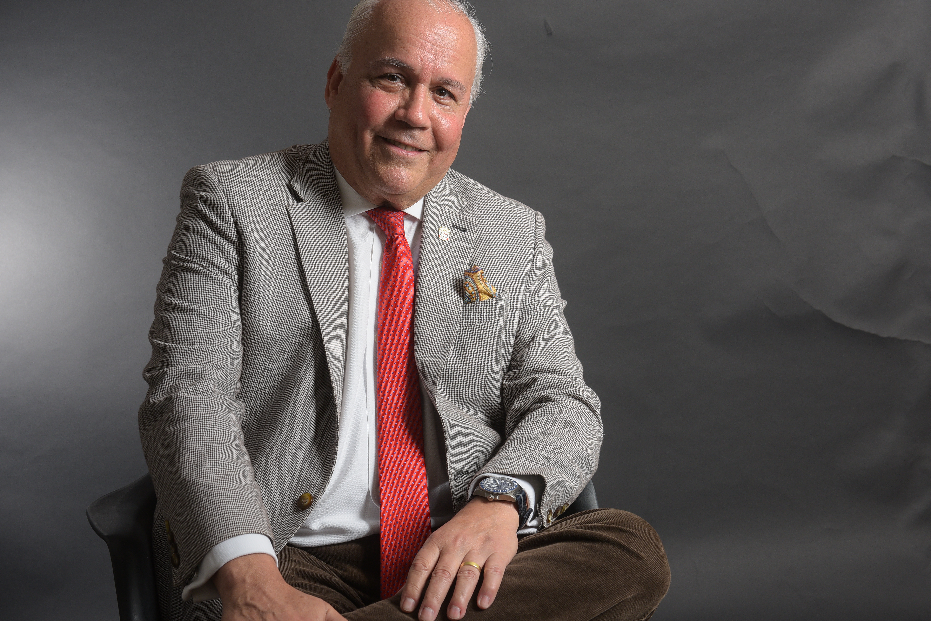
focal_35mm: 55
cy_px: 295
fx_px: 1422
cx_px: 424
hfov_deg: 36.2
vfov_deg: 24.6
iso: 320
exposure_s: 1/200
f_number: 9
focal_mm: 45
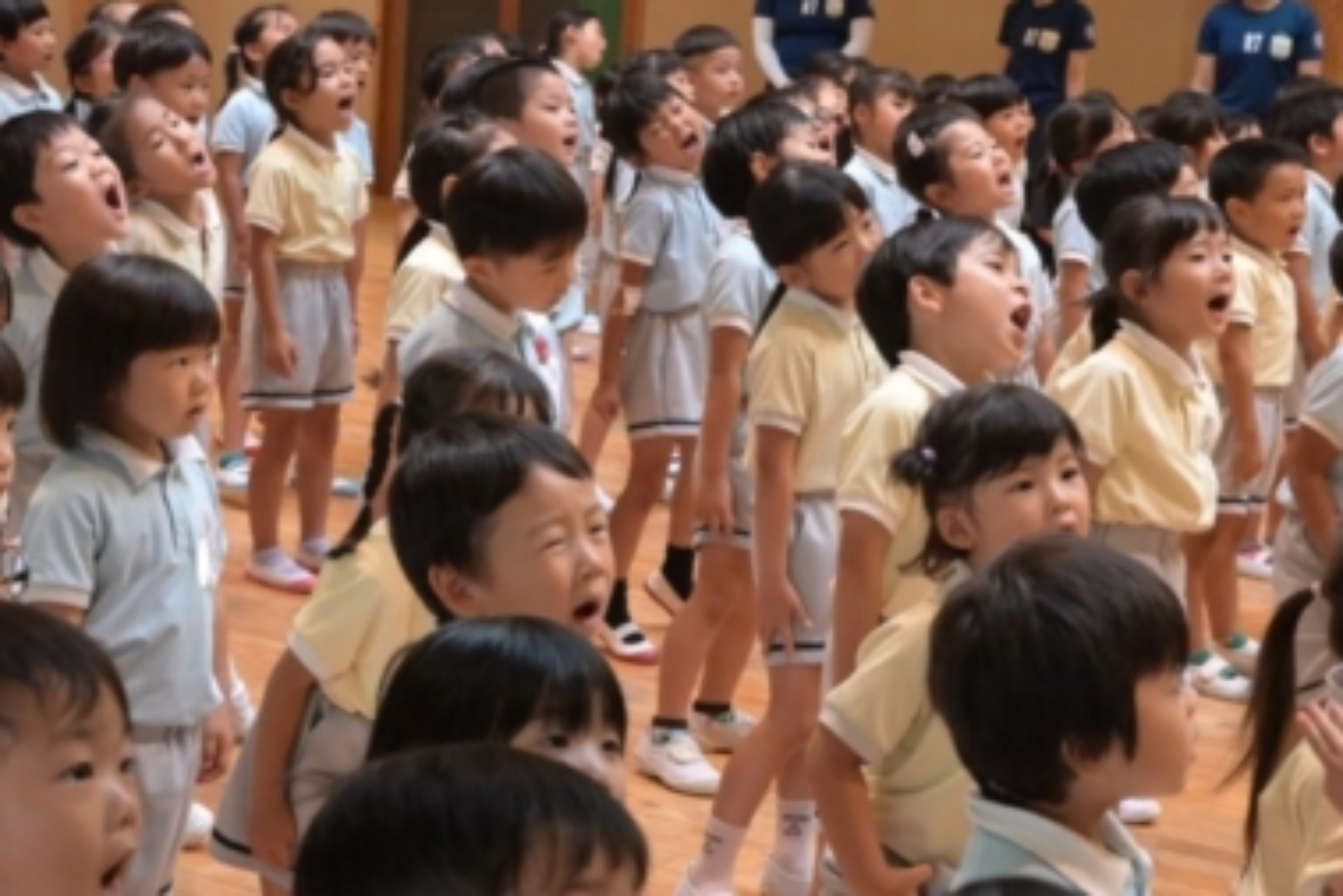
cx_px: 563
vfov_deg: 17.3
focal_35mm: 79
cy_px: 519
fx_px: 2948
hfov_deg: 25.6
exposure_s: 1/60
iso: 5000
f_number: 7.1
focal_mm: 39
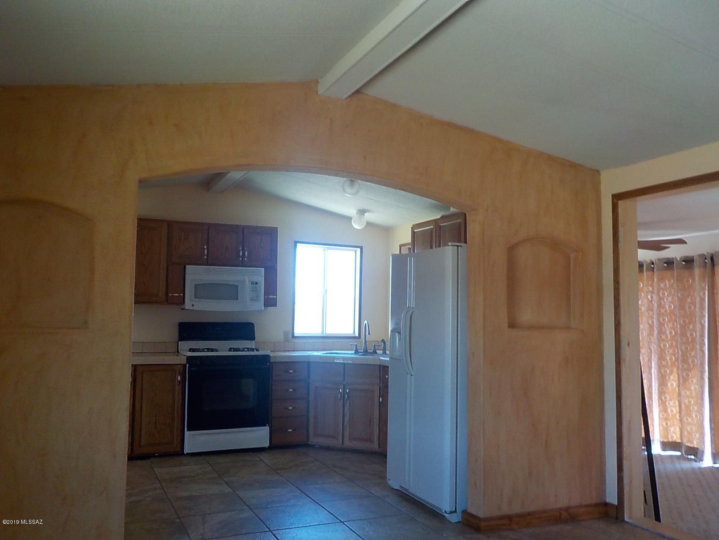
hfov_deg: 60.0
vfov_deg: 46.8
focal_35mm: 30
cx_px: 360
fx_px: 623
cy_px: 270
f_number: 3.3
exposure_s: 1/30
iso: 200
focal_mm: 4.1
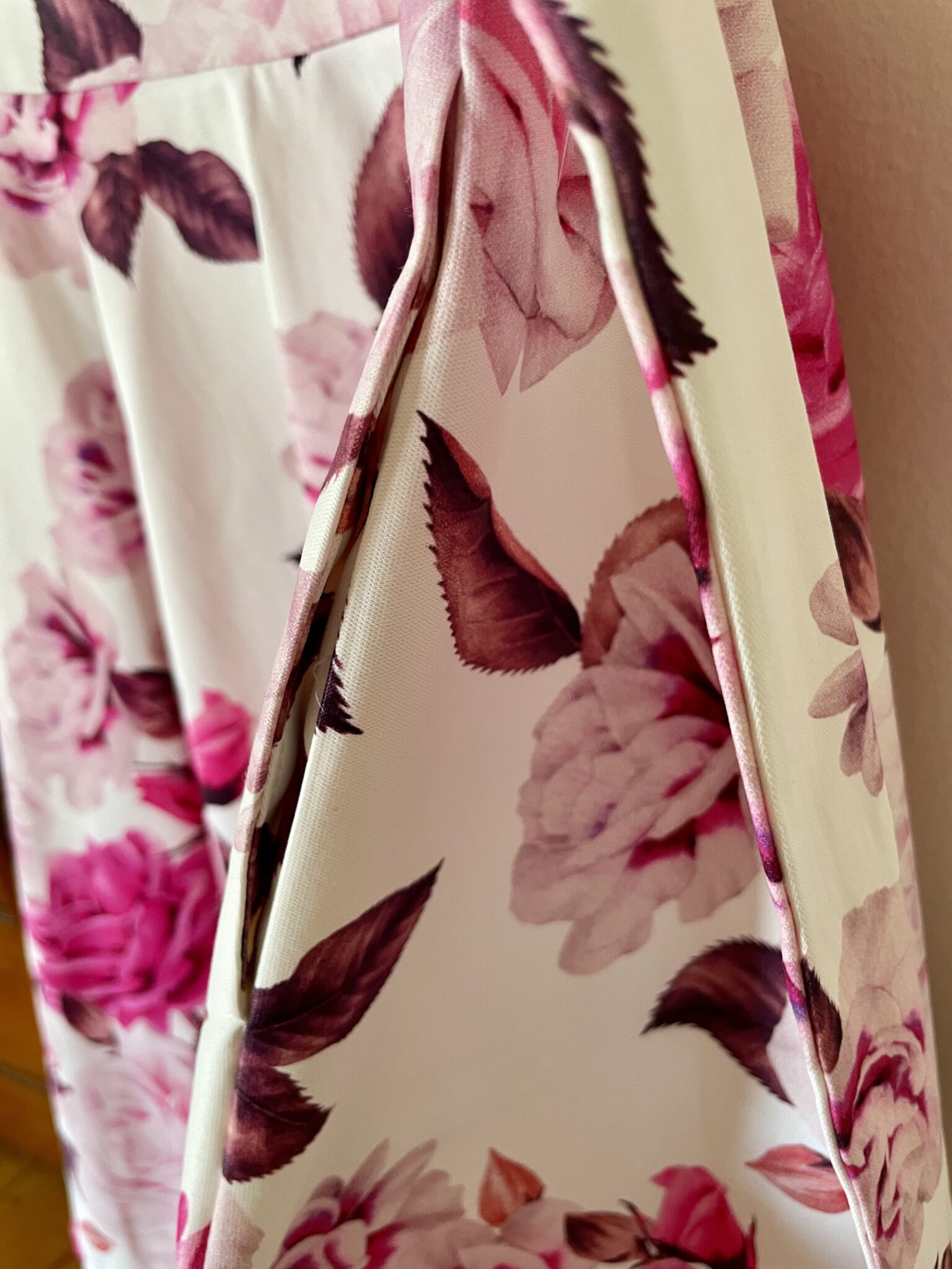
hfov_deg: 53.1
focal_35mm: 26
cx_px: 476
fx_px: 953
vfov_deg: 67.3
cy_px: 634
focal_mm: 4.2
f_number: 1.6
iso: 160
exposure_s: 1/60
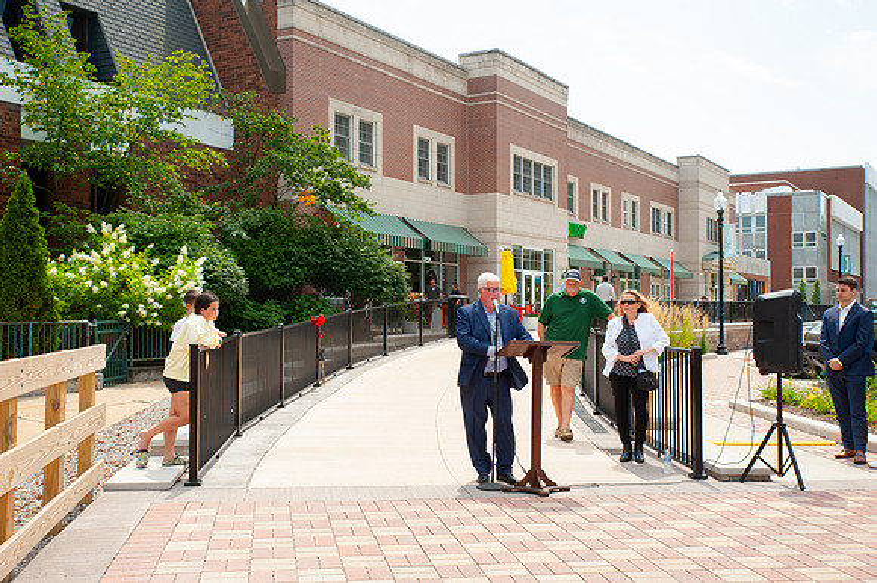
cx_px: 438
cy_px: 292
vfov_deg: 33.4
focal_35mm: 40
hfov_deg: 48.5
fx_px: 974
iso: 400
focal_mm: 40
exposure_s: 1/200
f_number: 14
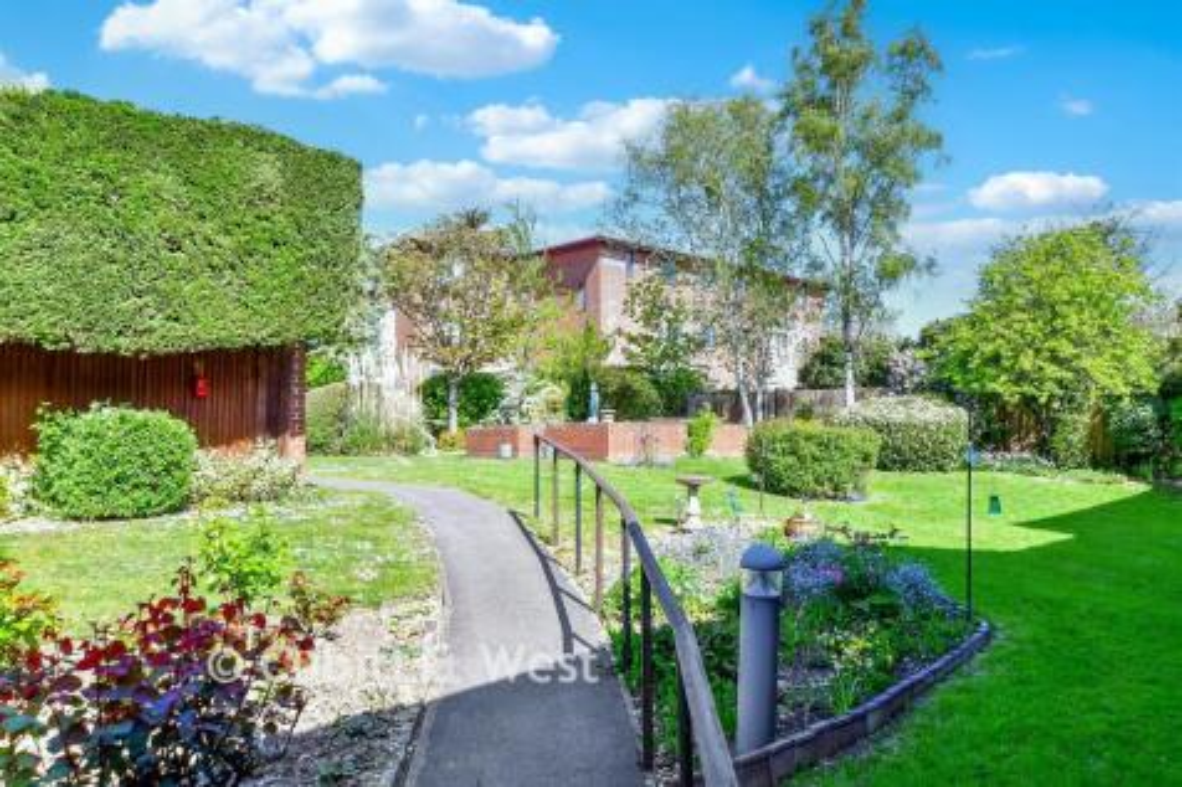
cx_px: 591
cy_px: 394
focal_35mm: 27
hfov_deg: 67.4
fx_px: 886
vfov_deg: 47.9
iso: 400
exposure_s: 1/320
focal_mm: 18
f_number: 8
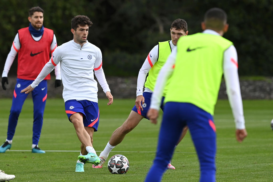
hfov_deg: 5.2
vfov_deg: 3.4
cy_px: 91
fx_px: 3034
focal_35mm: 400
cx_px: 136
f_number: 5
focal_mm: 400
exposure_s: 1/2000
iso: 800
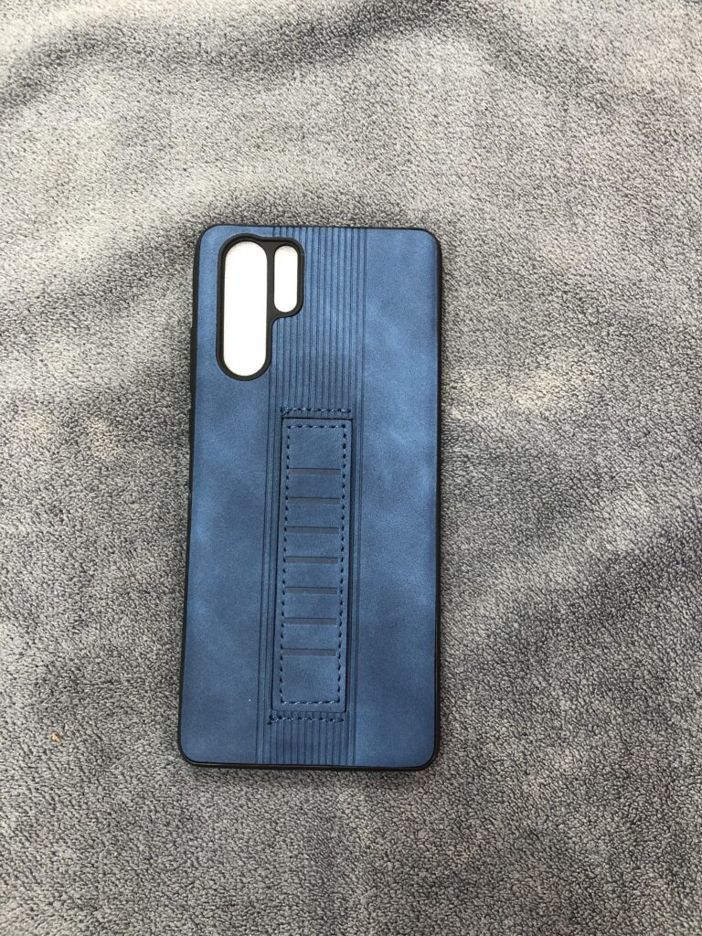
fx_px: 757
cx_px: 351
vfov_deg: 63.4
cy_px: 468
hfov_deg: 49.7
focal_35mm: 28
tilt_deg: -83.2
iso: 32
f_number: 1.8
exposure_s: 1/25
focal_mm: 4
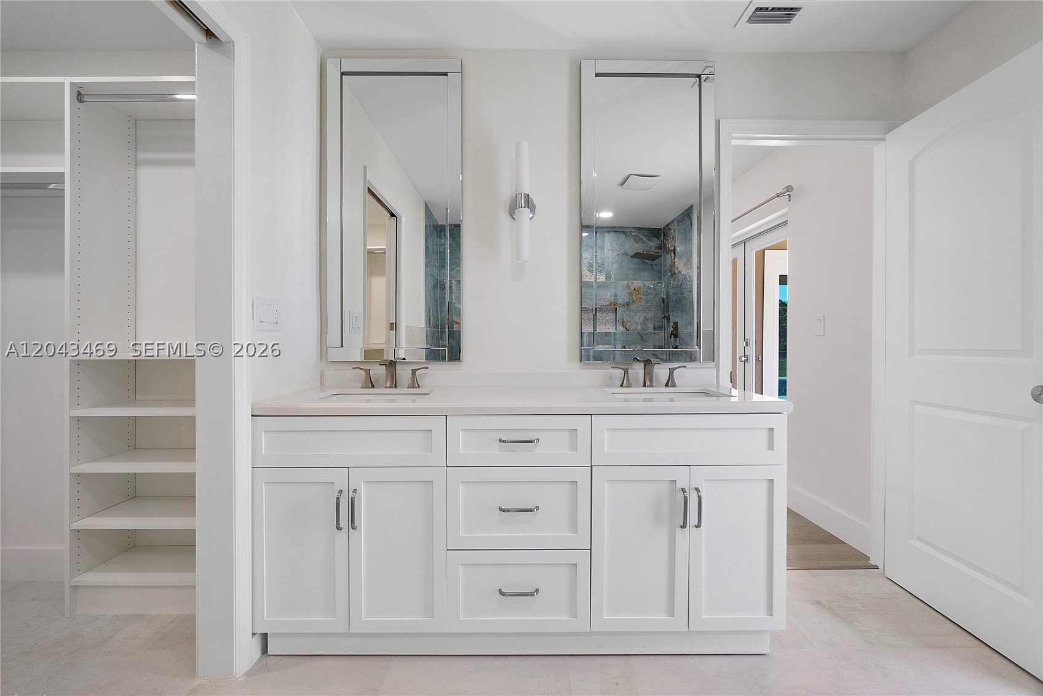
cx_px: 522
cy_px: 348
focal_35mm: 15
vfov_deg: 77.3
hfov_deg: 100.4
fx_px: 435
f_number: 8
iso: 250
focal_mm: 10
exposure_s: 1/160
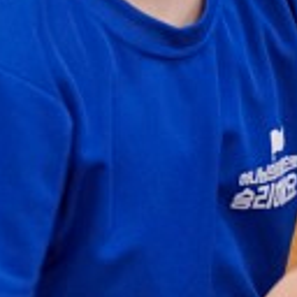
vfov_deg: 3.6
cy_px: -79
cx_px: 517
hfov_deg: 3.6
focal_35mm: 489
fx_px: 4747
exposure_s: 1/160
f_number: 4
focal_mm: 82
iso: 1600
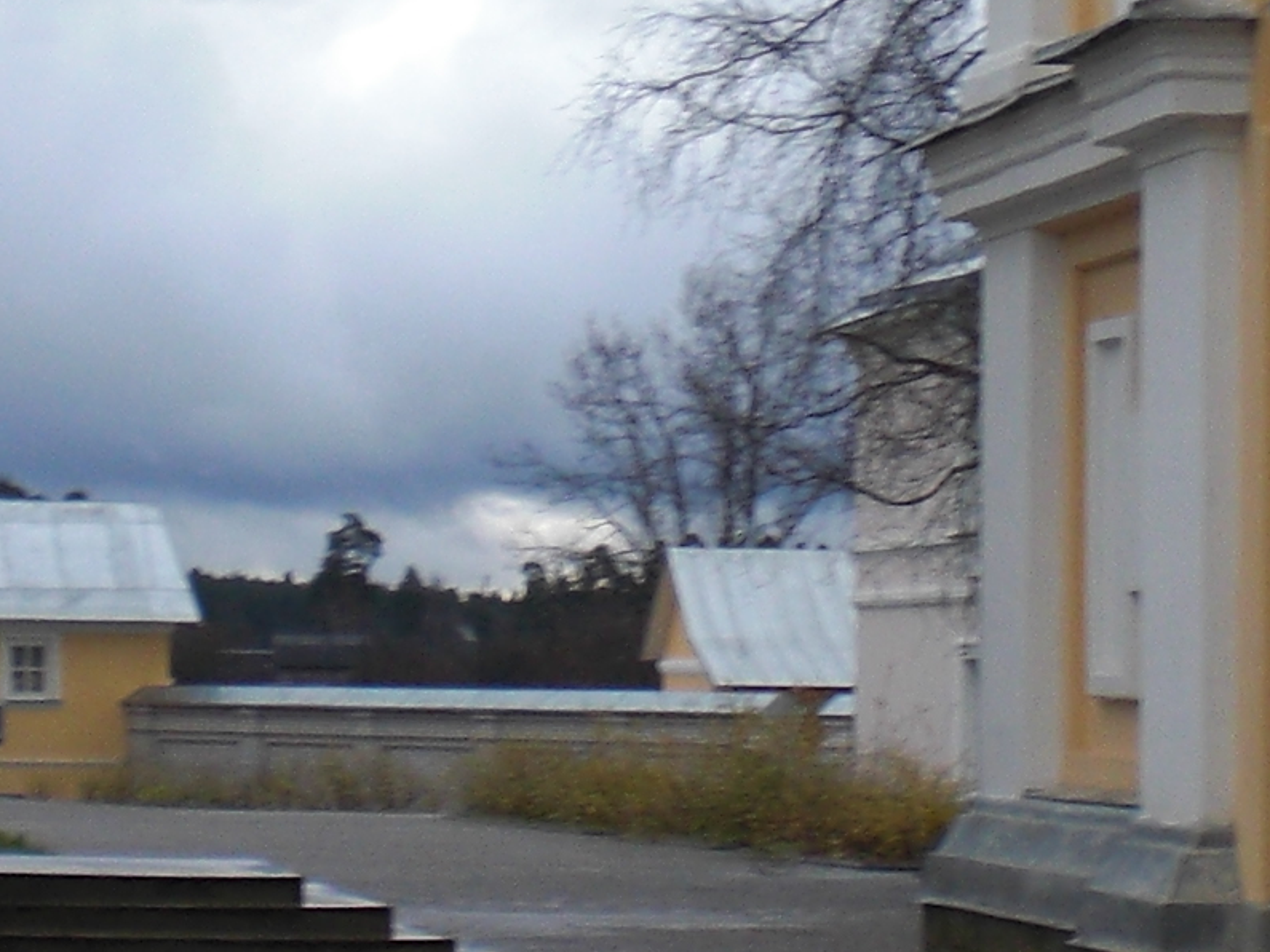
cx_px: 674
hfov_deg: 12.7
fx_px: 5723
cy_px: 395
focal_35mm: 156
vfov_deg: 9.5
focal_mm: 6.3
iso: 64
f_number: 3.1
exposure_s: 1/320
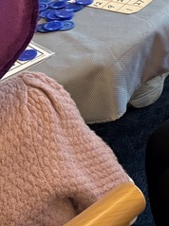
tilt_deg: -22.3
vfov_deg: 16.6
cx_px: 259
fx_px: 730
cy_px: -72
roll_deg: +0.2
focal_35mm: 112
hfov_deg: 12.5
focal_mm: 5.96
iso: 250
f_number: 1.6
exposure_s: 1/60
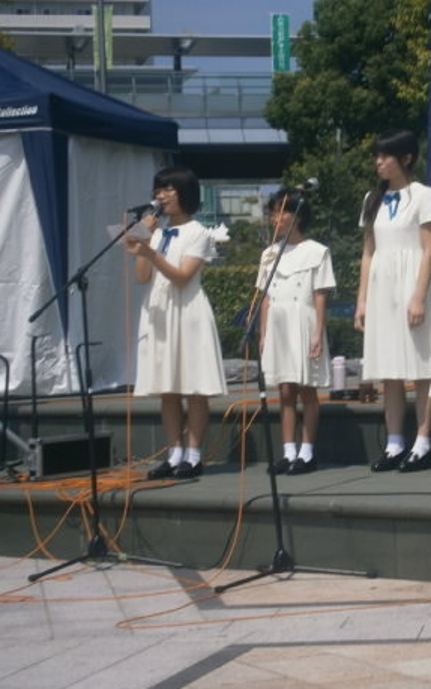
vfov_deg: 19.3
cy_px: 345
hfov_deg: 12.0
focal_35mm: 108
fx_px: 2029
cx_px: 451
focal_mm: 13
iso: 80
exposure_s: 1/160
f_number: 12
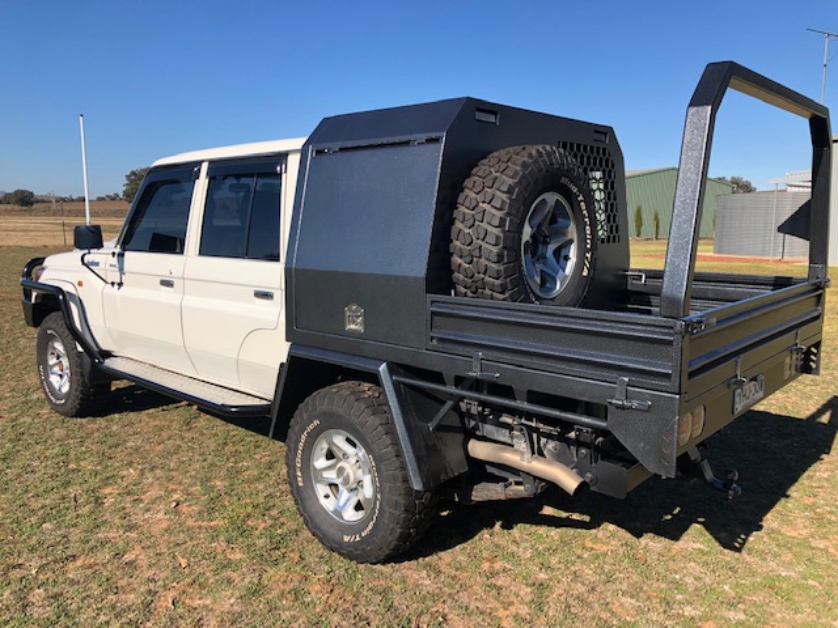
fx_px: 678
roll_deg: -0.1
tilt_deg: -7.4
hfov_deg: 63.4
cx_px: 419
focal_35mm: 28
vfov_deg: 49.7
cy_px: 314
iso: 20
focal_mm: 4
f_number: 1.8
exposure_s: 1/1600
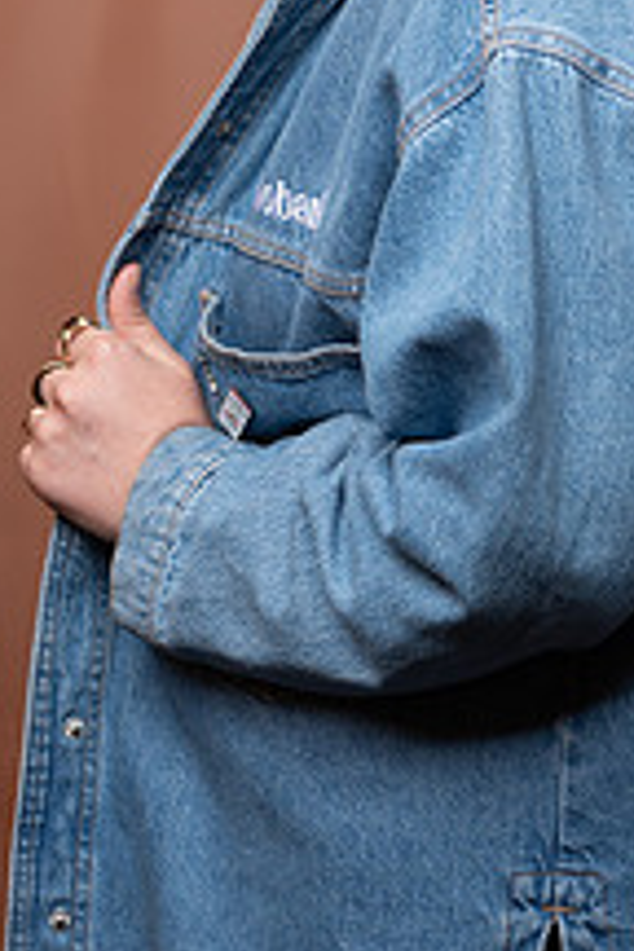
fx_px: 4068
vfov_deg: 13.2
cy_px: 48
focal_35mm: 154
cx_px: 449
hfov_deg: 8.9
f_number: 4
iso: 320
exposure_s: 1/160
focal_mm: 74
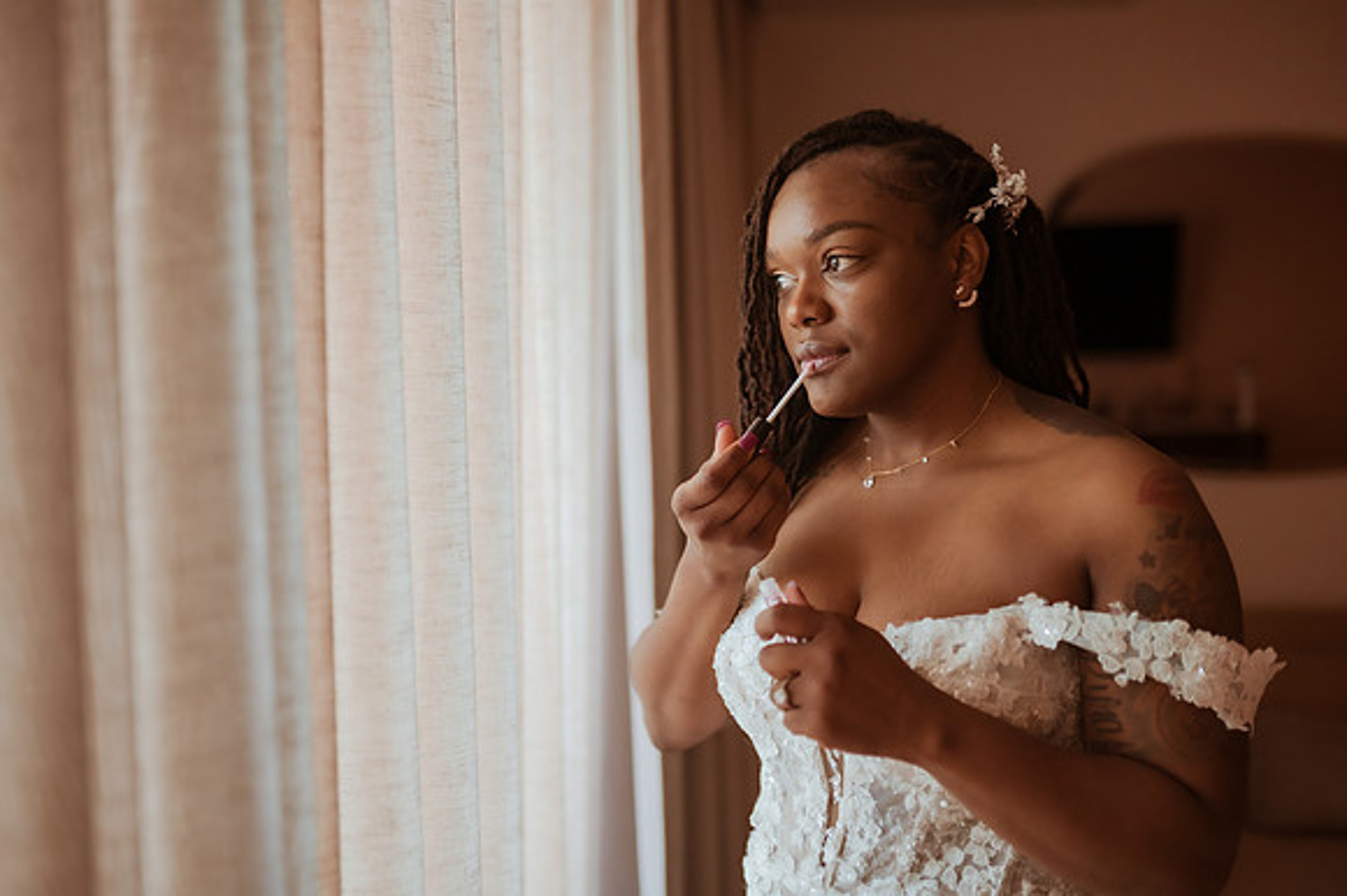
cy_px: 448
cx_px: 674
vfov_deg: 37.3
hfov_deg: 53.8
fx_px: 1326
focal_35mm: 35
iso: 1600
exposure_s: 1/250
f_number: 1.4
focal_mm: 35
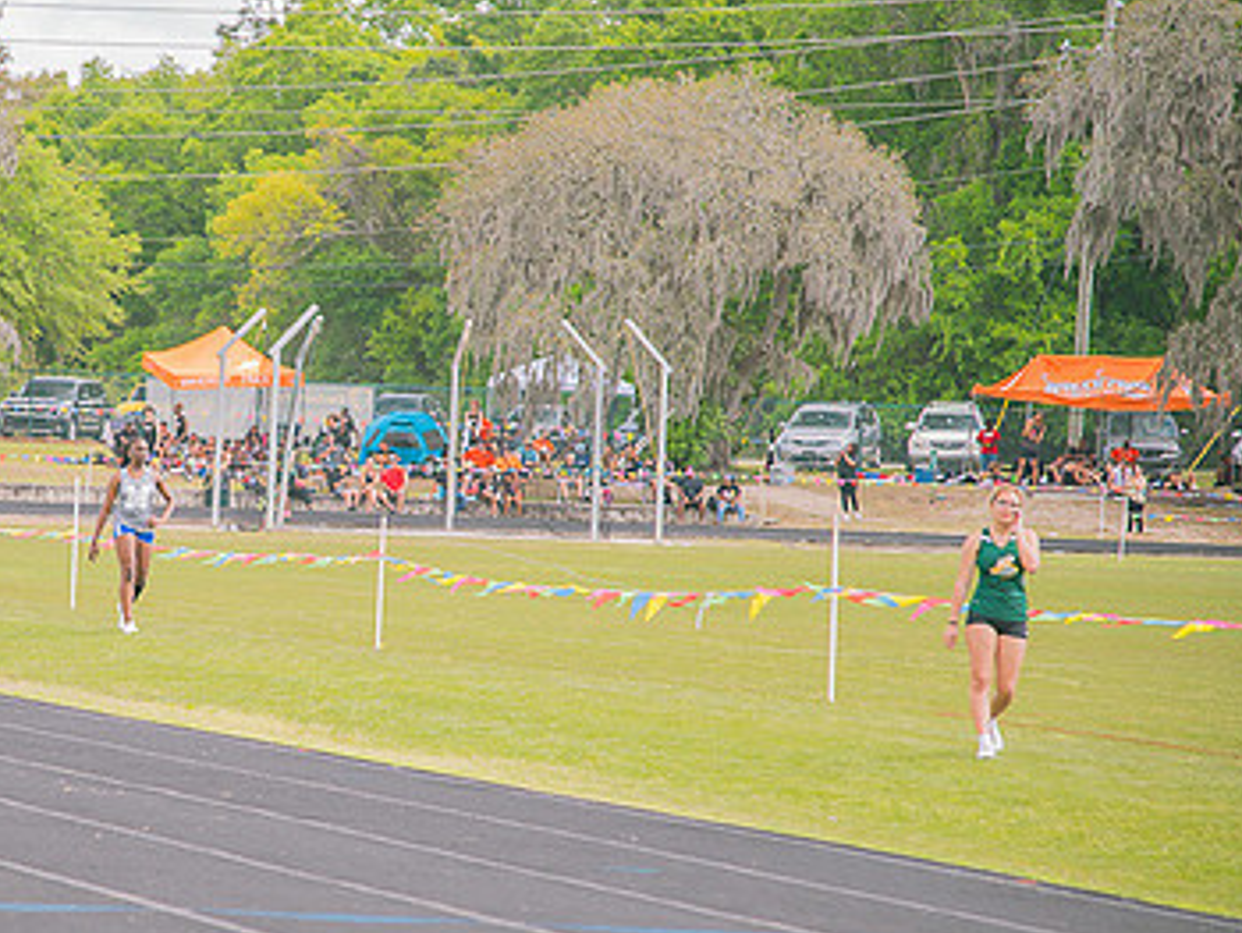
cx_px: 248
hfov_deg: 10.3
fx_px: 6858
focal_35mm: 191
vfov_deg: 7.8
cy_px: 518
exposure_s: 1/200
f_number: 4
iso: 200
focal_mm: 120
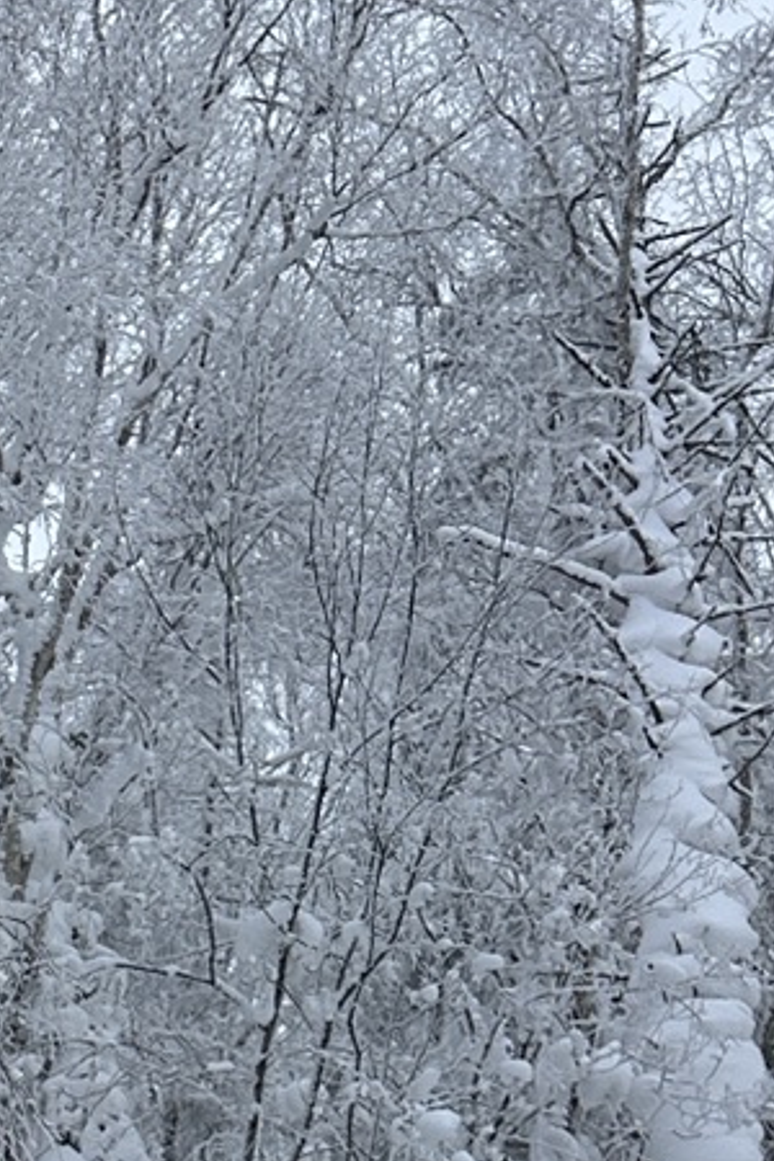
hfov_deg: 11.5
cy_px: 1850
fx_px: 3579
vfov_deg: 16.4
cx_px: -609
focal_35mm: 111
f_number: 1.78
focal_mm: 6.86
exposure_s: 1/3247
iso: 80
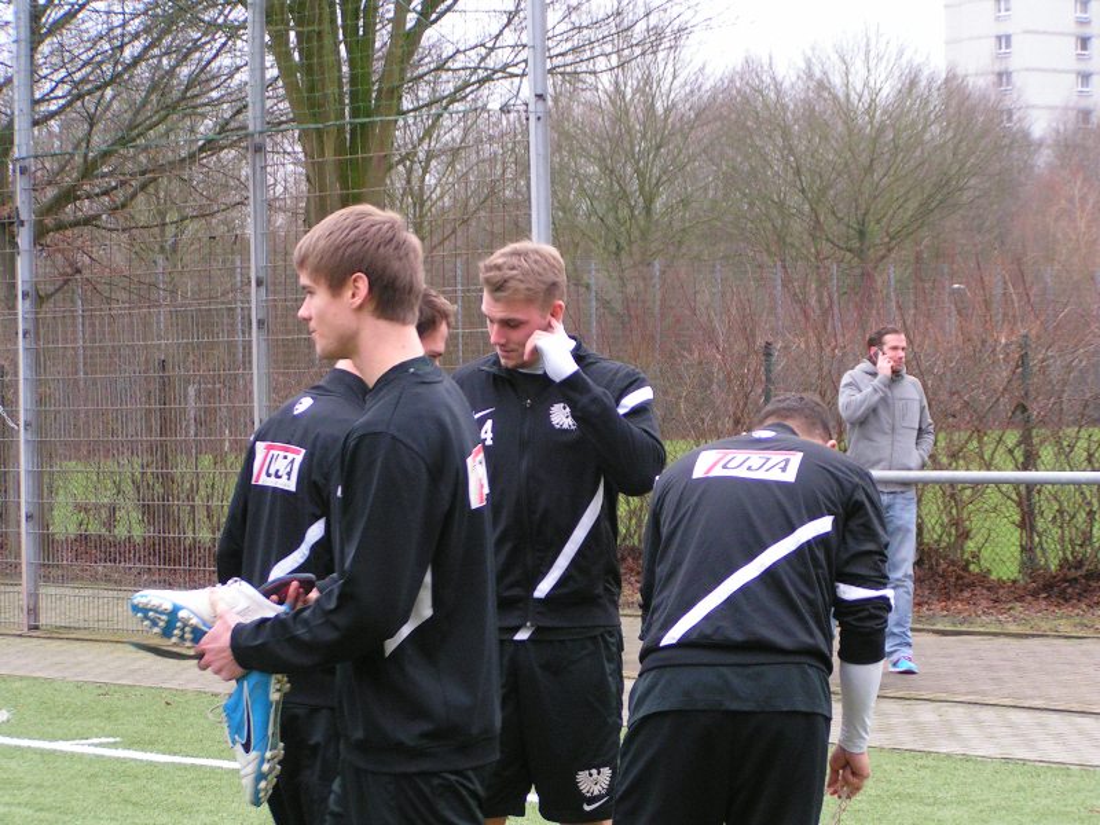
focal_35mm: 108
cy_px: 412
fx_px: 3432
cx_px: 550
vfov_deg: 13.7
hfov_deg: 18.2
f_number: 3.5
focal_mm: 16.6
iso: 160
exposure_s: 1/160
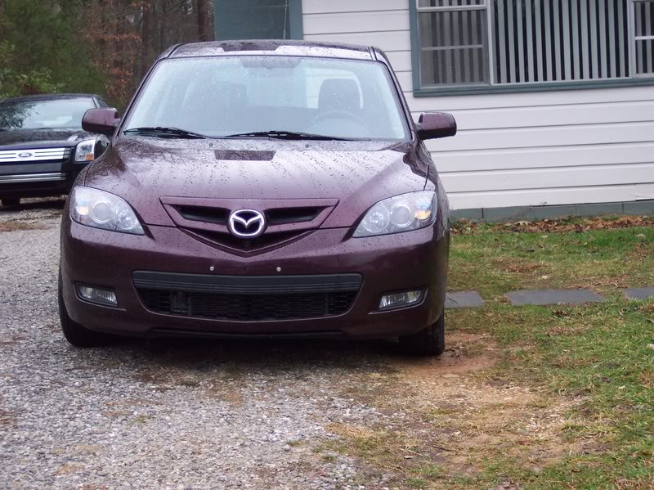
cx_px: 327
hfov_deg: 25.7
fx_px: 1435
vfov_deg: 19.4
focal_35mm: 76
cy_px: 245
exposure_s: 1/180
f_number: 3.8
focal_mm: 16
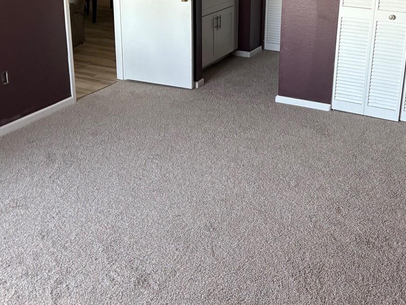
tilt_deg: -16.3
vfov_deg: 30.9
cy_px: 74
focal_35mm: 46
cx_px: 259
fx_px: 540
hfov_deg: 40.9
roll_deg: -1.9
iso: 160
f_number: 1.6
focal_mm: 5.96
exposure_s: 1/60
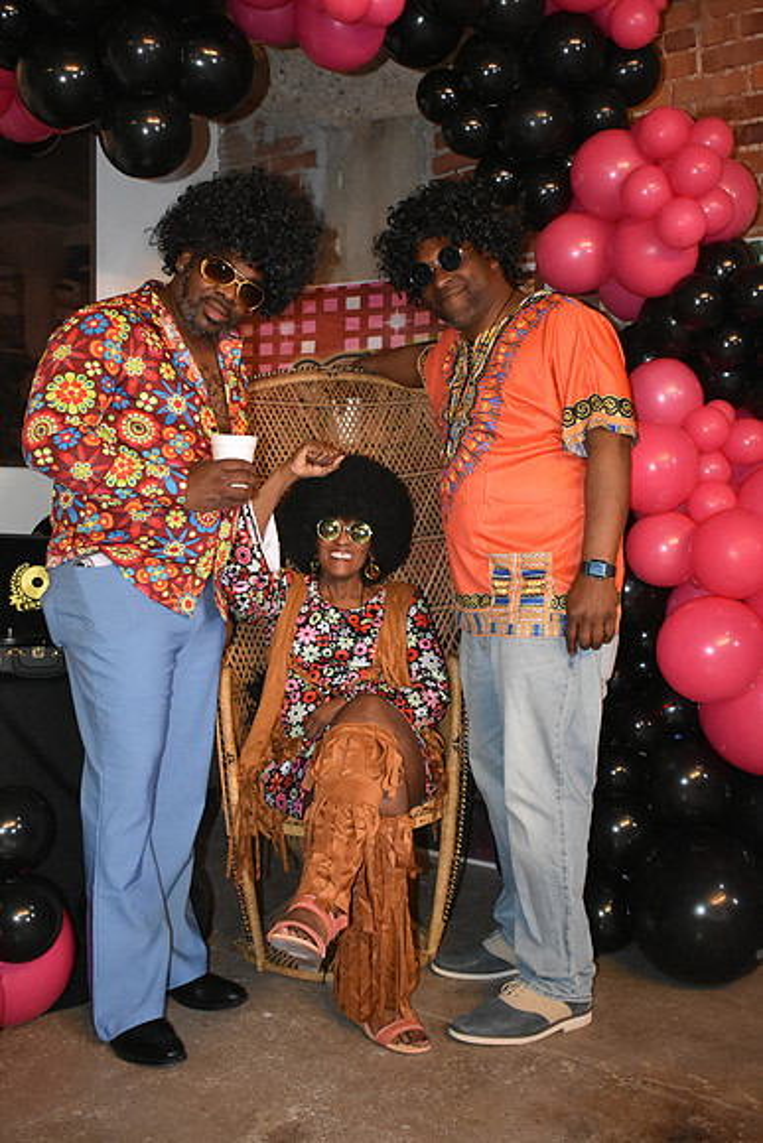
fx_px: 1239
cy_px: 572
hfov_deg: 34.2
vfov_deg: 49.5
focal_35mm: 39
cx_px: 382
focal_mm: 26
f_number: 4
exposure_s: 1/60
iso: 5600
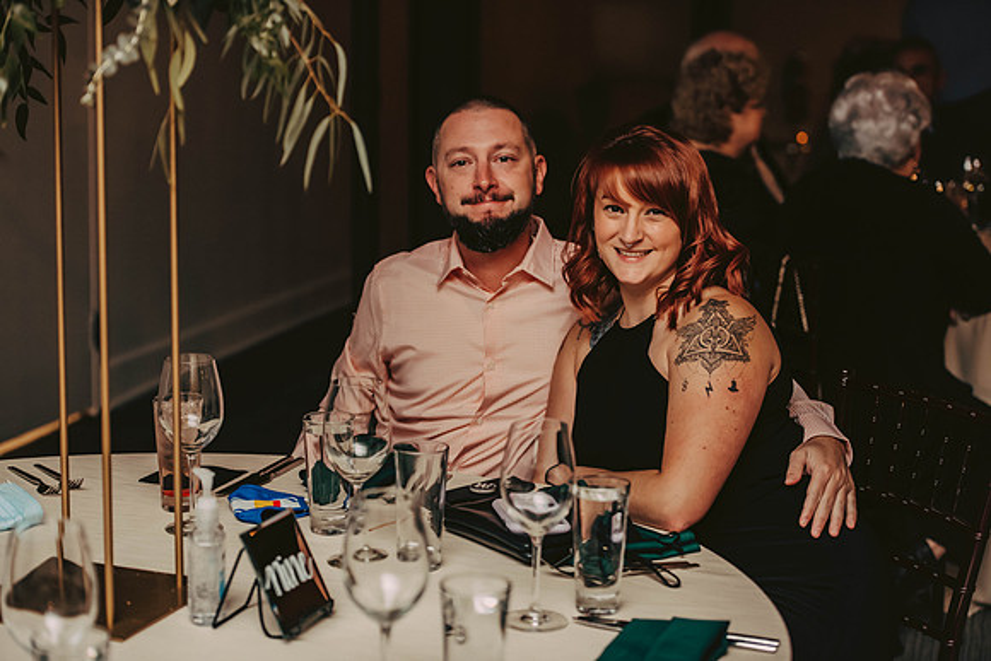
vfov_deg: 19.5
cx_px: 496
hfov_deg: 28.8
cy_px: 330
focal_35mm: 70
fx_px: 1927
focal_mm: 70
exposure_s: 1/200
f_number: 3.2
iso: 2500
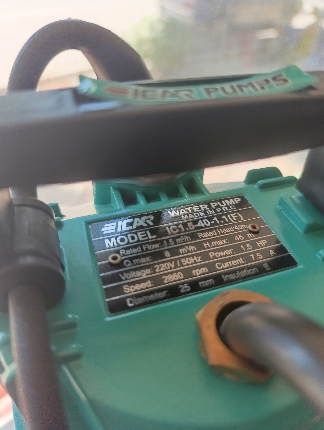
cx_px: 162
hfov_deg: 59.0
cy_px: 215
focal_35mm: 23
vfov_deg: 73.8
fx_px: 286
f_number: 1.6
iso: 200
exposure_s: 1/100
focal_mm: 6.14
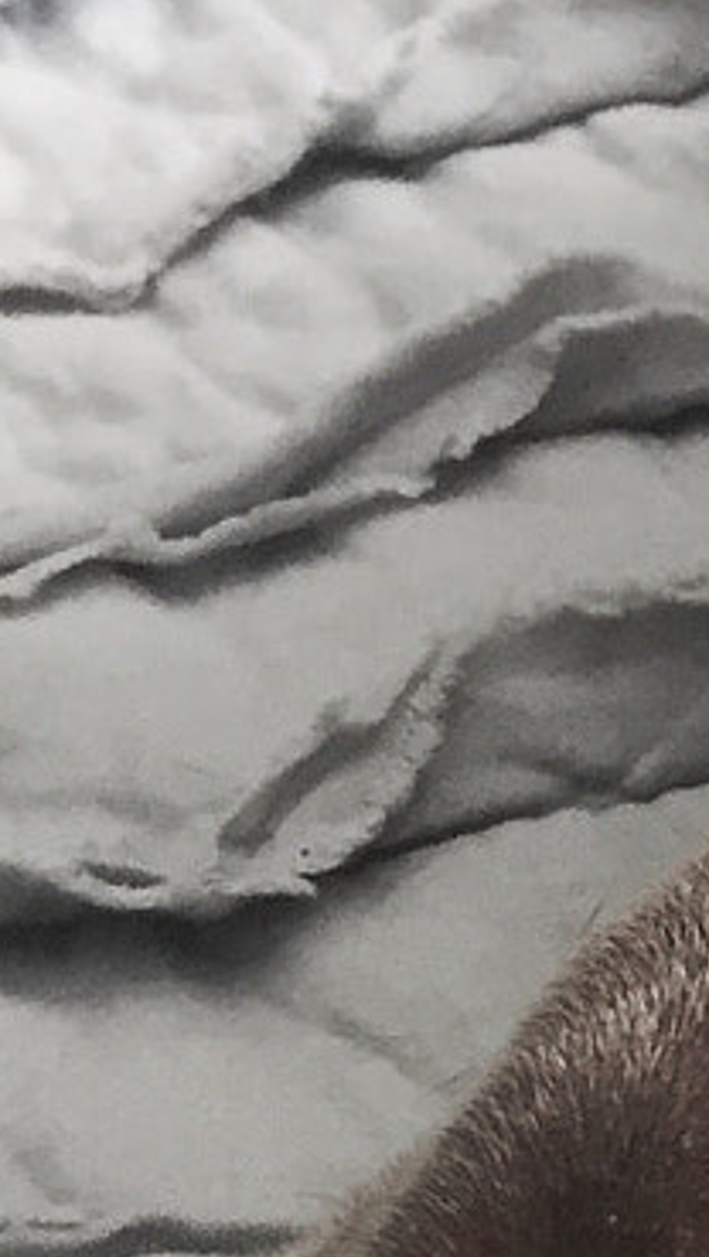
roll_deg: -0.8
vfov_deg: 15.2
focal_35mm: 137
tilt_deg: -43.8
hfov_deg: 7.8
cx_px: 2035
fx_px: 4571
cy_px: 1431
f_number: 2.2
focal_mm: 4.15
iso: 64
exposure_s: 1/30
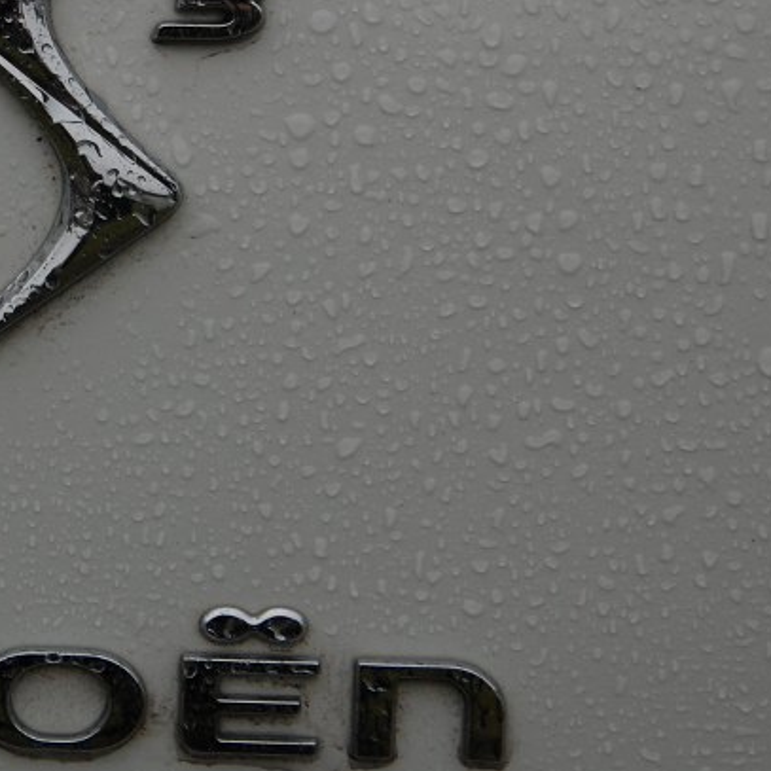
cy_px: 262
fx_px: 5821
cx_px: -81
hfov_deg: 7.5
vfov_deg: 7.6
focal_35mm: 231
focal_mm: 72
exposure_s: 1/320
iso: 400
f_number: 5.3
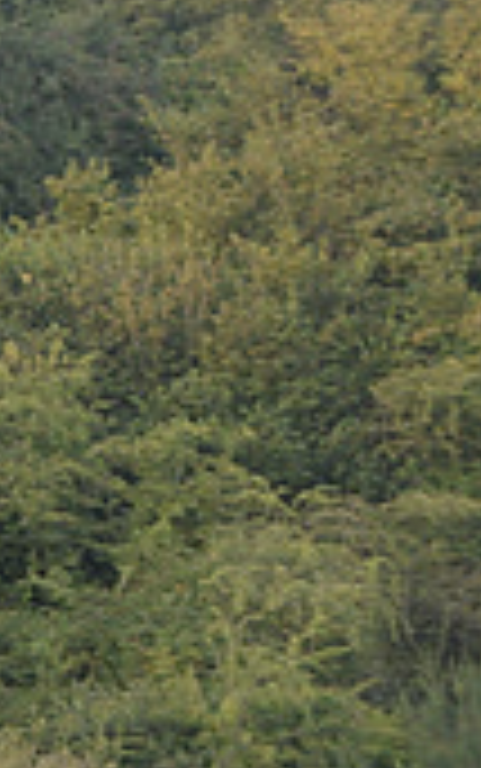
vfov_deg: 3.0
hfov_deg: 1.9
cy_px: 108
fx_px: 14523
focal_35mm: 693
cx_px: -607
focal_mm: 200
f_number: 4
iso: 2500
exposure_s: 1/400
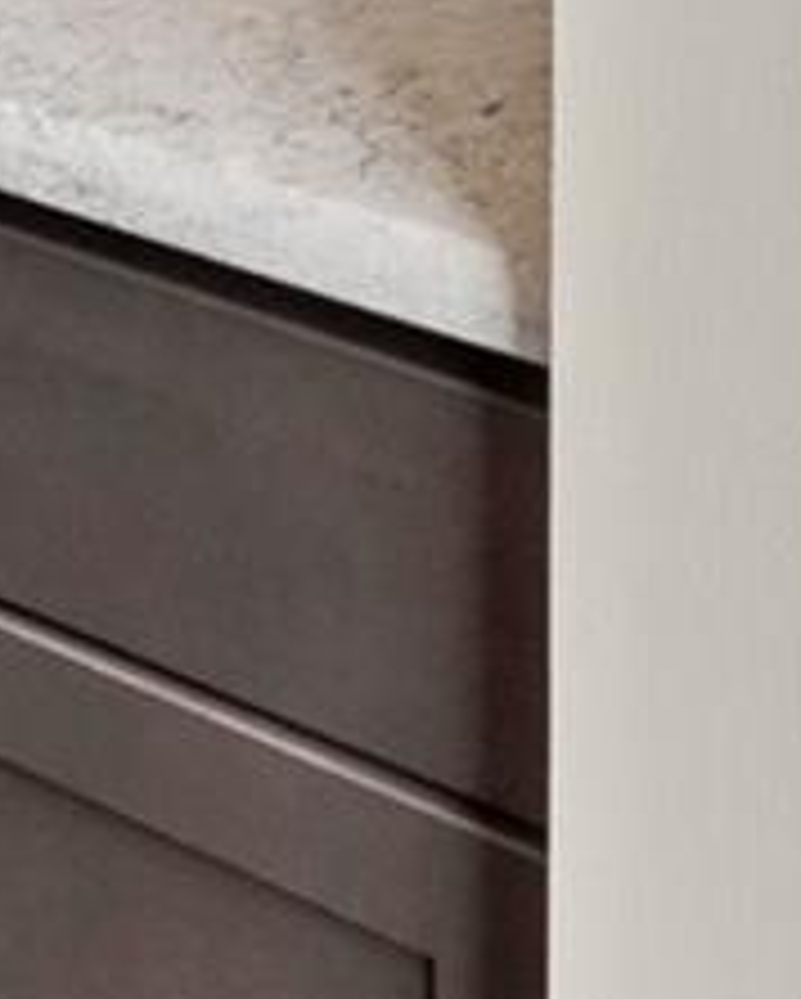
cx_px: 864
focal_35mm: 108
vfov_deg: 13.5
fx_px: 3196
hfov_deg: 14.0
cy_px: -1323
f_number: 9
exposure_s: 1/80
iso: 640
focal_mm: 16
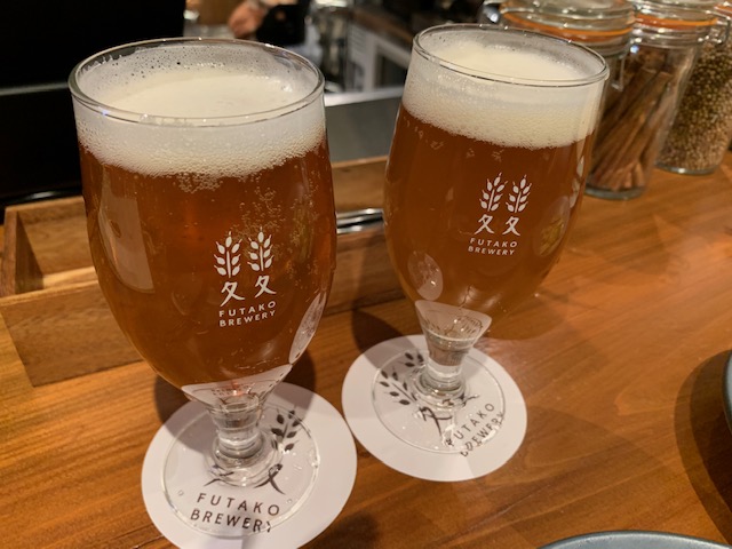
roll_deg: -5.2
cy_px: 274
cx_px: 366
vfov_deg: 53.1
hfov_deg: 67.3
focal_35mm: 26
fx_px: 550
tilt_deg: -36.3
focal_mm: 4.25
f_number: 1.8
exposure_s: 1/50
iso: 250
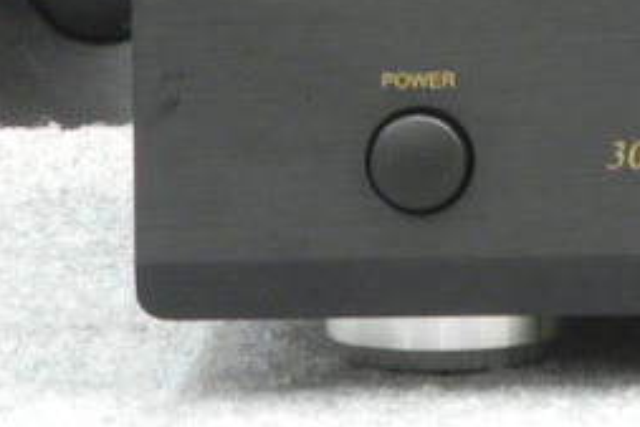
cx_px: 1148
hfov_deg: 3.0
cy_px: -278
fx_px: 12131
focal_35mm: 682
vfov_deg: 2.0
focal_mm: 37
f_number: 5.6
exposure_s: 1/6
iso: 400
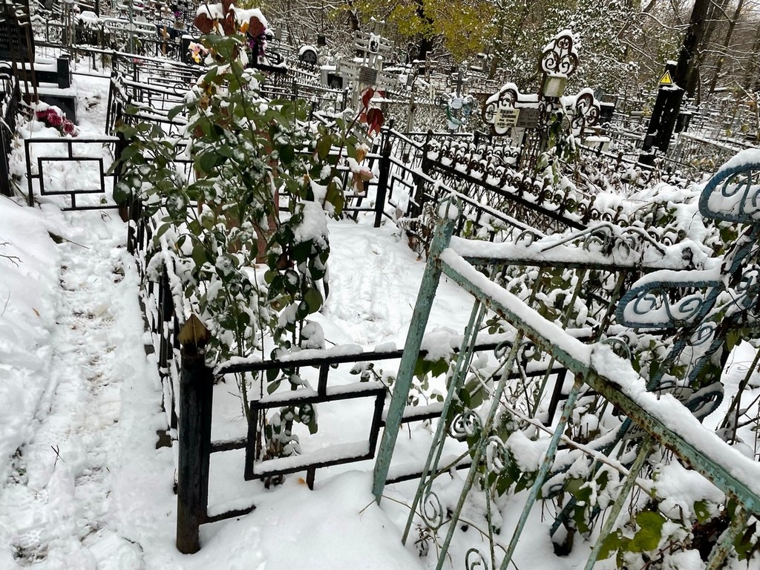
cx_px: 380
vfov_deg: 53.1
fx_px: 571
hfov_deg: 67.3
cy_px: 285
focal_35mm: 26
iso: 50
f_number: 1.6
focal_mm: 4.2
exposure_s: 1/121
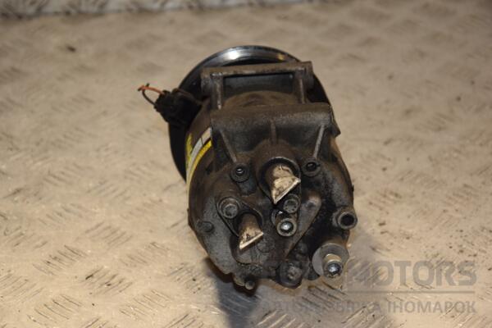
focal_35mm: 112
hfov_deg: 18.2
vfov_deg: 12.2
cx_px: 246
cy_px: 164
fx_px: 1537
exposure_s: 1/200
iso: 800
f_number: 5.6
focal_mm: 75
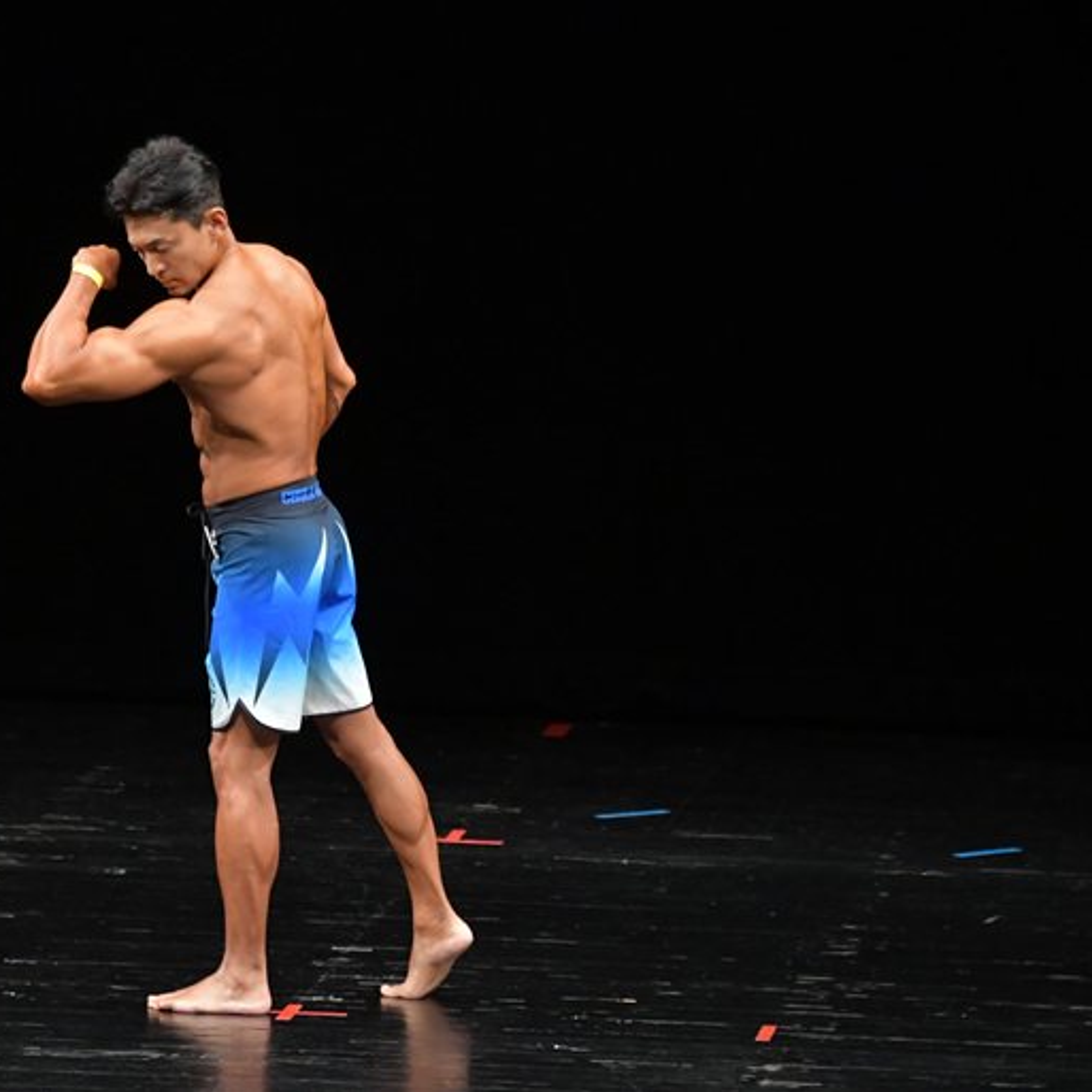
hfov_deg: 4.8
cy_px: 547
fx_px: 13063
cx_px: 354
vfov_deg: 4.8
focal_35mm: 366
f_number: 5.6
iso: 3200
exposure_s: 1/400
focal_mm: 190
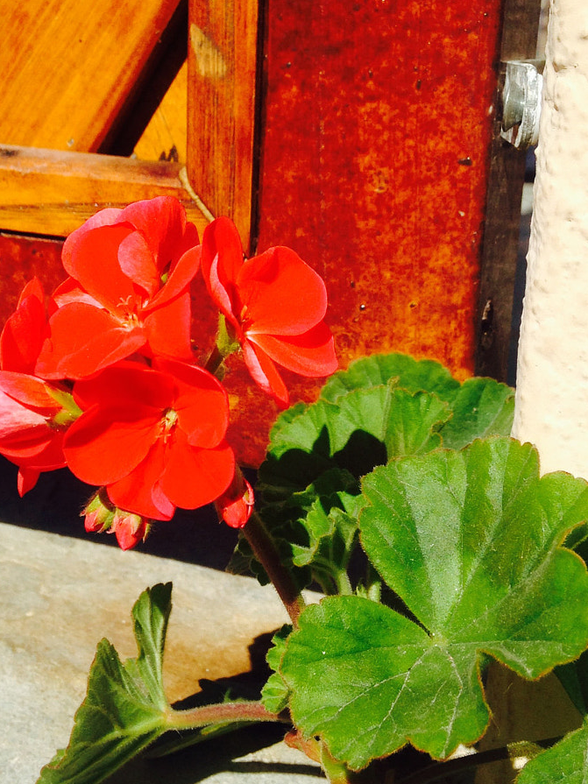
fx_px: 1337
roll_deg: -1.8
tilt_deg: -11.1
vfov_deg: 32.6
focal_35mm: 59
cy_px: 328
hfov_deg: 24.7
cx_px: 220
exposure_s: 1/1938
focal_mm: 4.12
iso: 50
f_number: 2.4
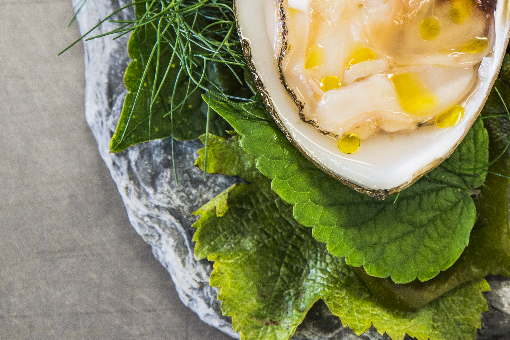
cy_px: 36
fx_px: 2069
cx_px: 454
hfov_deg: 13.9
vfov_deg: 9.4
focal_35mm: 146
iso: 200
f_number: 4
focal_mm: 70
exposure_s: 1/90
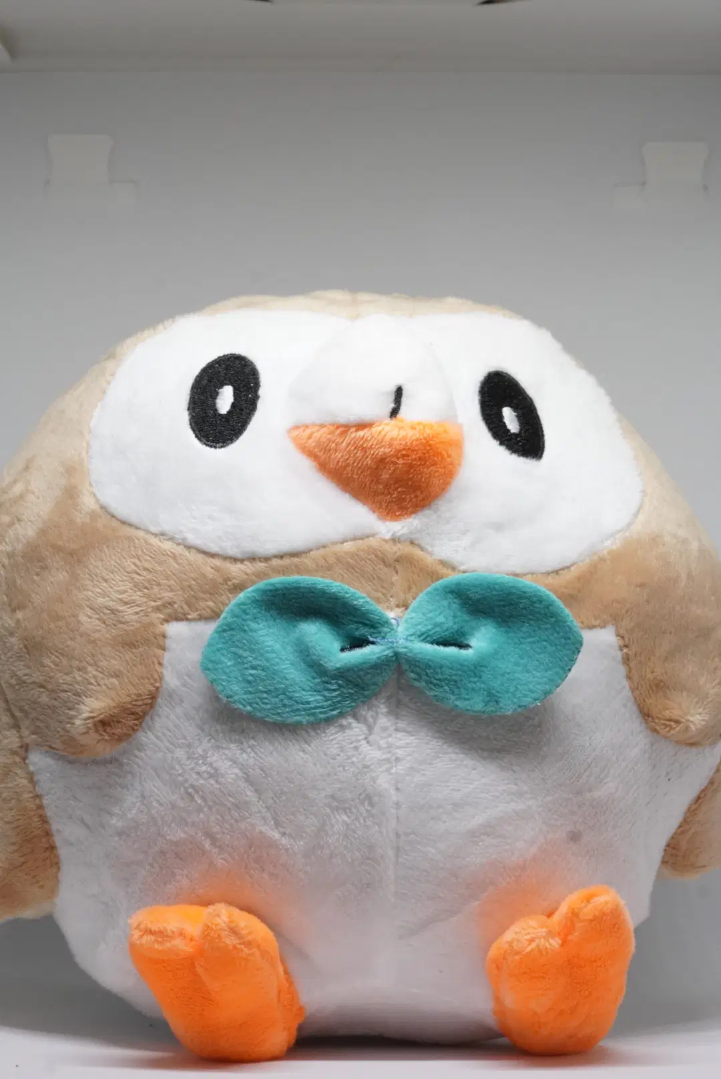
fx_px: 2249
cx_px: 360
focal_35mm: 75
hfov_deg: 18.2
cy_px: 540
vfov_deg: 27.0
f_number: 11
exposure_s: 1/60
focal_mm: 50
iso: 1600
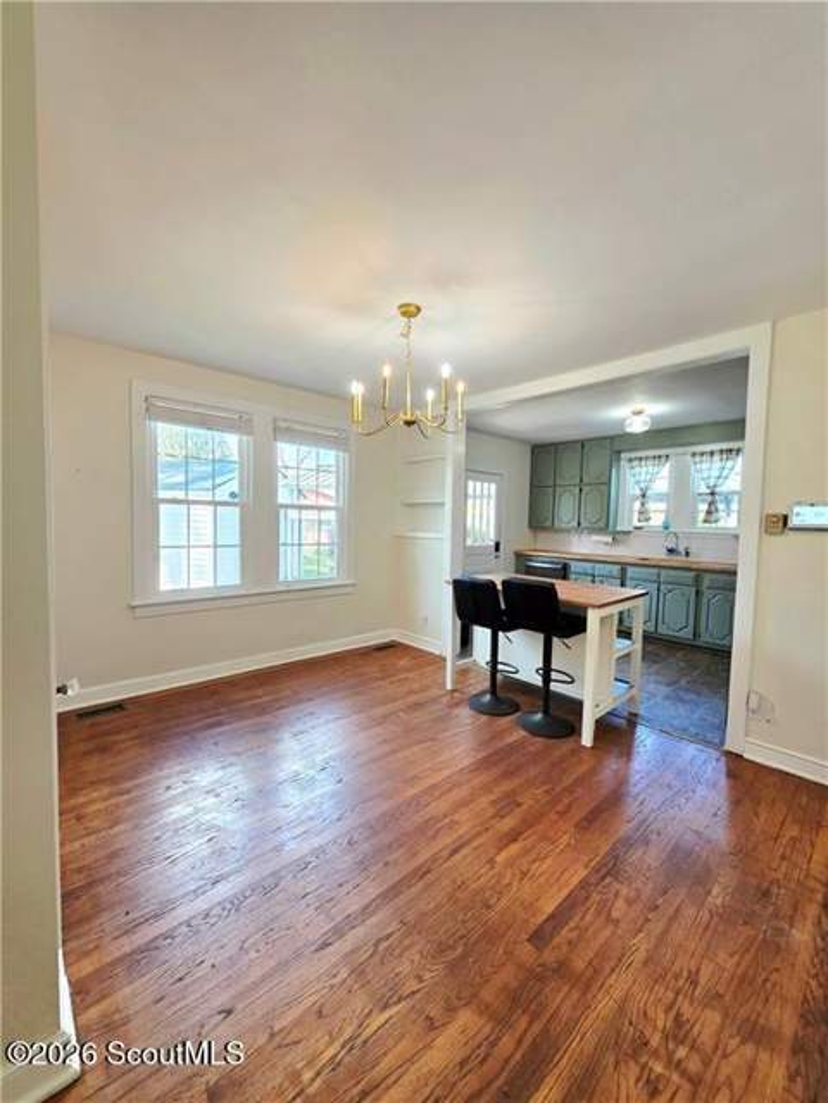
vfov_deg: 106.2
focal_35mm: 13
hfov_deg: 89.9
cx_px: 414
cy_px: 552
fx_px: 415
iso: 125
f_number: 1.9
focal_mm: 2.2
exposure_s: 1/120
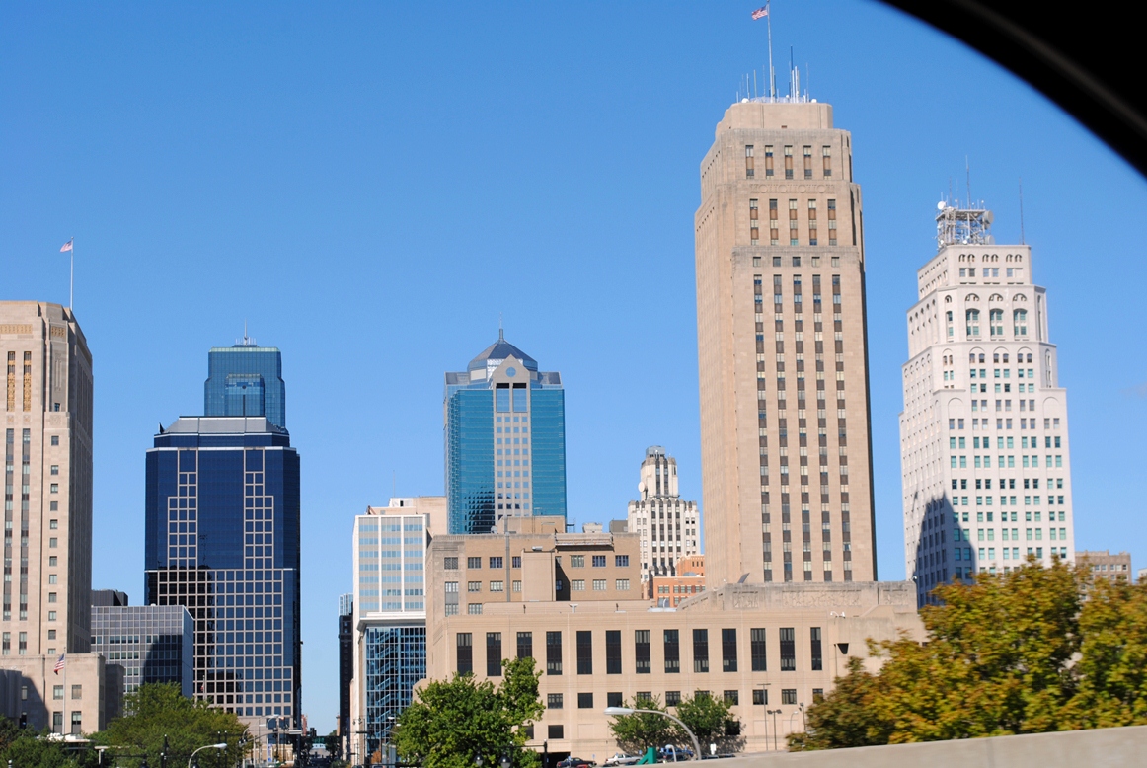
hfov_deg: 28.0
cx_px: 574
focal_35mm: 72
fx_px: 2297
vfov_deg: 19.0
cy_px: 384
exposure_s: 1/320
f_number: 9
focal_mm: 48
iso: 100
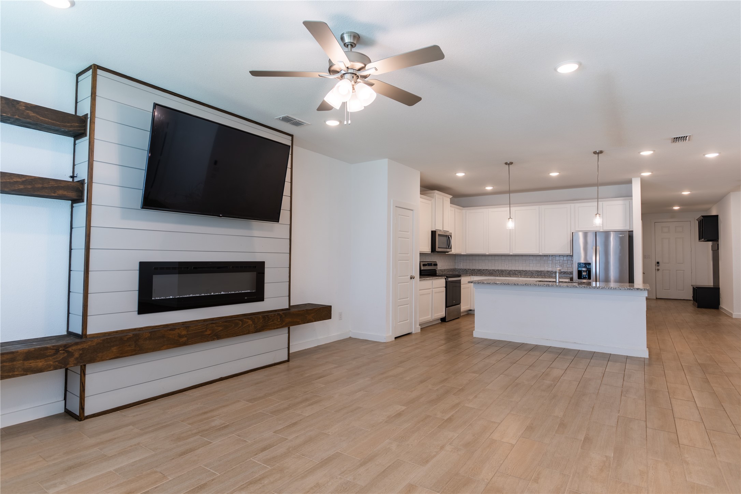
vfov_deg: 64.6
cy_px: 247
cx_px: 370
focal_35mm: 19
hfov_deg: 86.9
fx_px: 391
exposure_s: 1/60
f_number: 6.3
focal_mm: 19
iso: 64
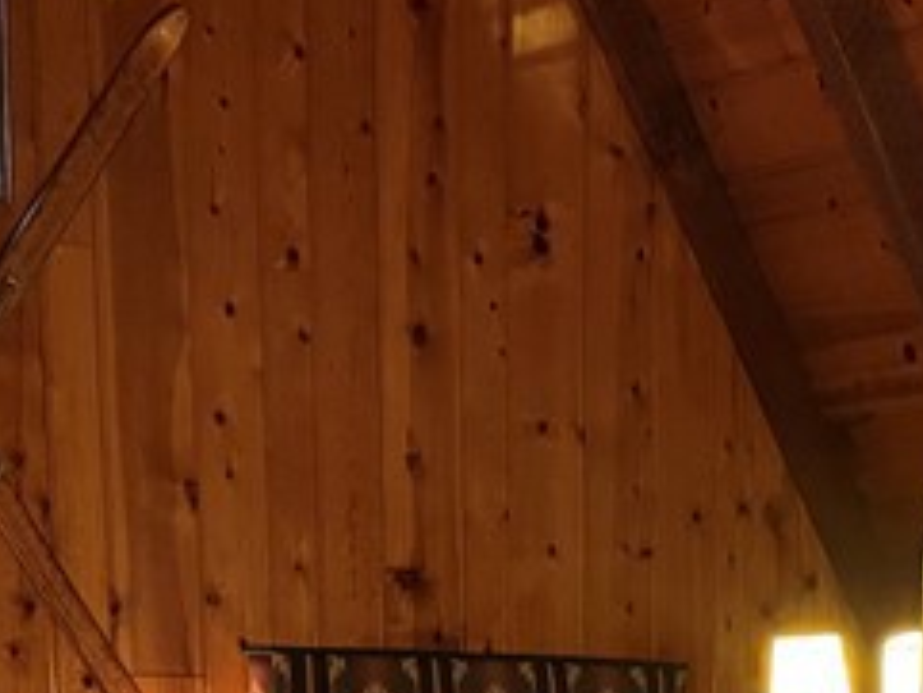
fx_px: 2721
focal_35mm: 102
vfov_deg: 13.1
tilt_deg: -10.4
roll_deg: -1.3
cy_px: 1244
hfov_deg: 19.1
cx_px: 728
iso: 640
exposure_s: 1/40
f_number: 1.78
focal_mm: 6.76
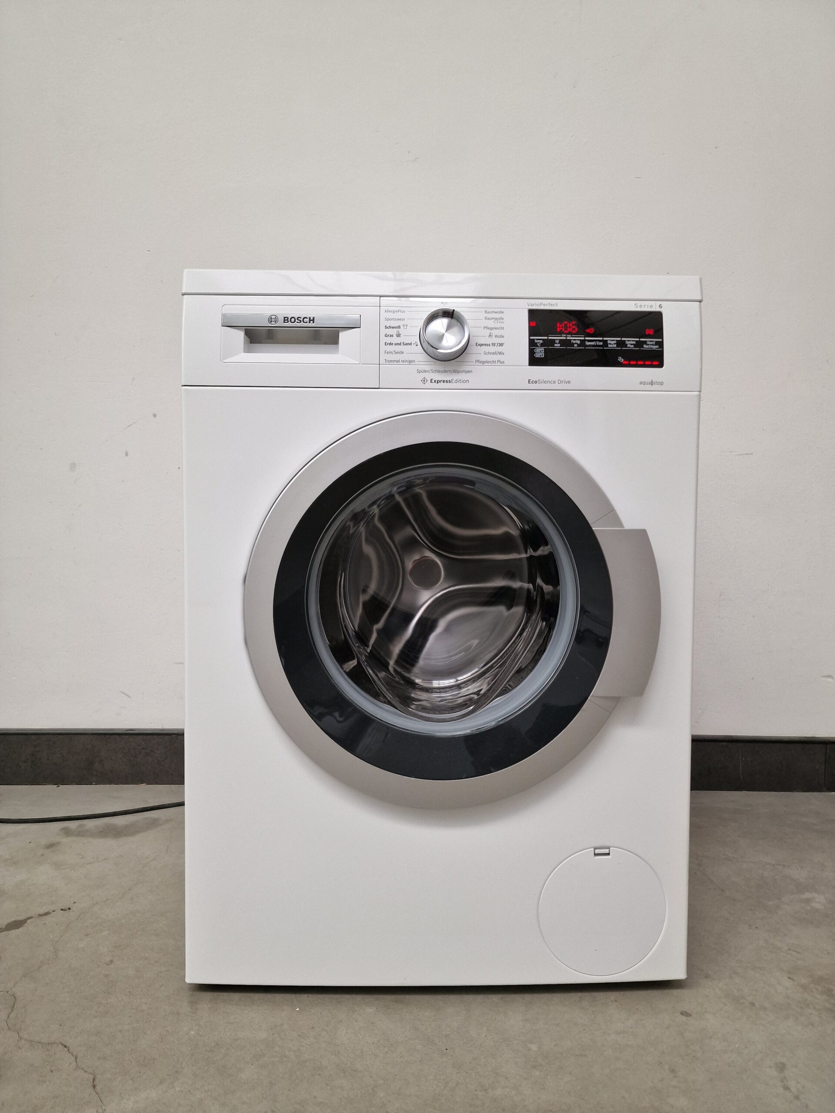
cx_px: 418
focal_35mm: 23
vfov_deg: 73.9
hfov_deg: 58.9
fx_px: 740
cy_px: 556
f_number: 1.8
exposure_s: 1/100
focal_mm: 6.4
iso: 125
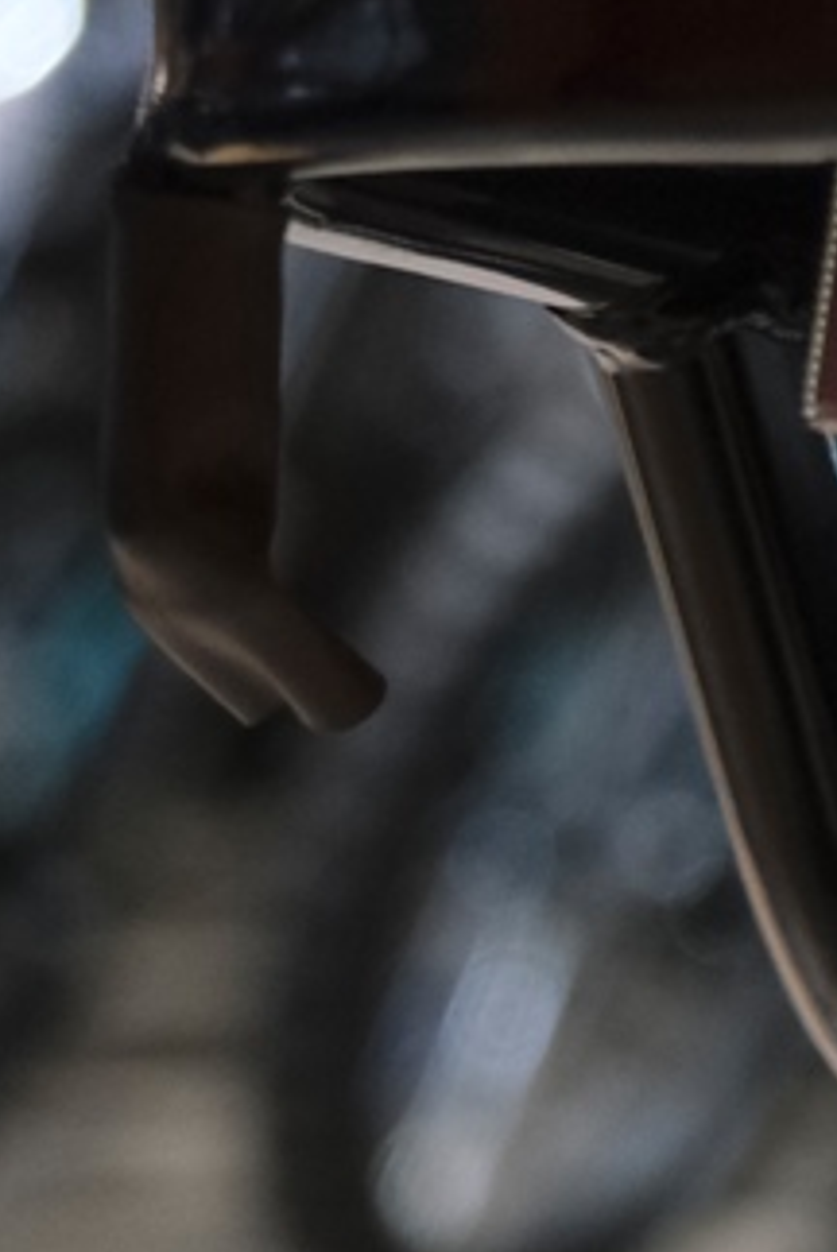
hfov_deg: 4.5
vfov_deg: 7.0
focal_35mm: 292
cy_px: 1750
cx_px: 2759
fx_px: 10161
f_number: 4
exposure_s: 1/100
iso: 1600
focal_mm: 39.3
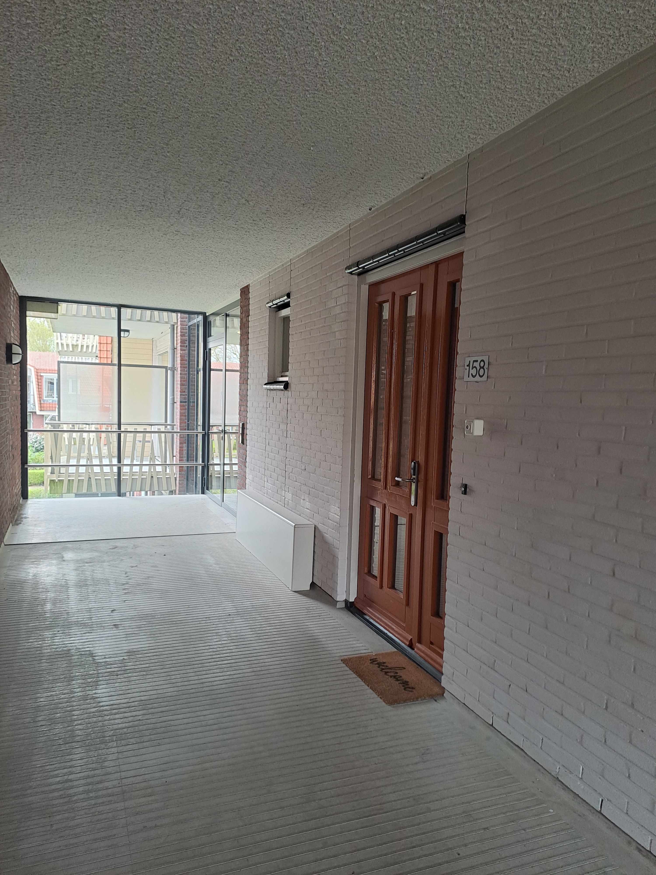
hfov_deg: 54.9
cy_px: 438
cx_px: 328
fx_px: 632
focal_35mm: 25
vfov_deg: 69.4
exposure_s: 1/50
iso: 64
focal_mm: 4.65
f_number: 1.8
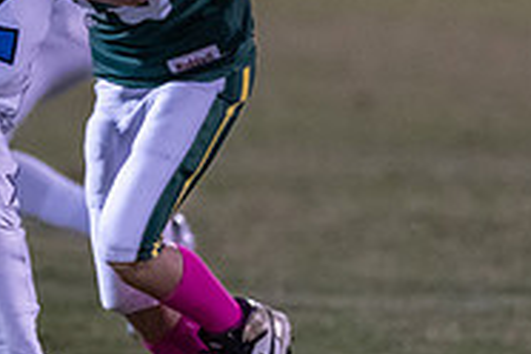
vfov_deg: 2.0
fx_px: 10044
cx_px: -170
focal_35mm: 681
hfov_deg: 3.0
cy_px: 35
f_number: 1.8
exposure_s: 1/1000
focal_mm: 135
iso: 4000
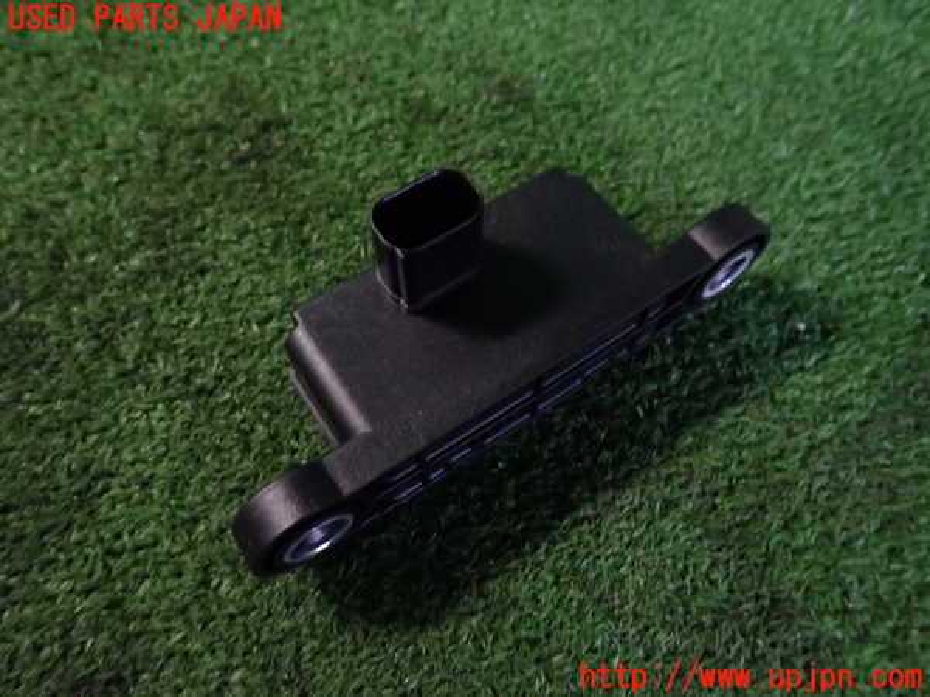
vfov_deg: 54.9
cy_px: 348
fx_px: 672
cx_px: 465
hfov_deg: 69.4
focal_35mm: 25
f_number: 2
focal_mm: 4.5
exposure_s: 1/30
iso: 500
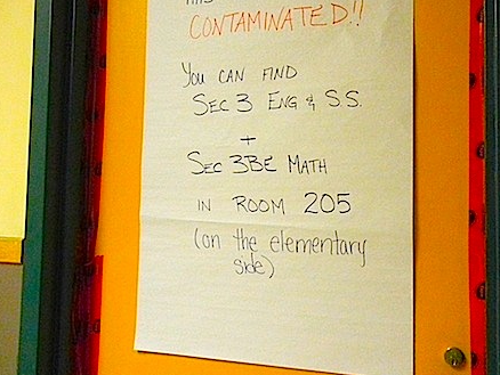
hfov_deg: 47.6
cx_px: 300
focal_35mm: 39
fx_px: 564
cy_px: 162
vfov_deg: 36.8
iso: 1600
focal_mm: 5.4
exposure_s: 1/66.2
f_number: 3.5
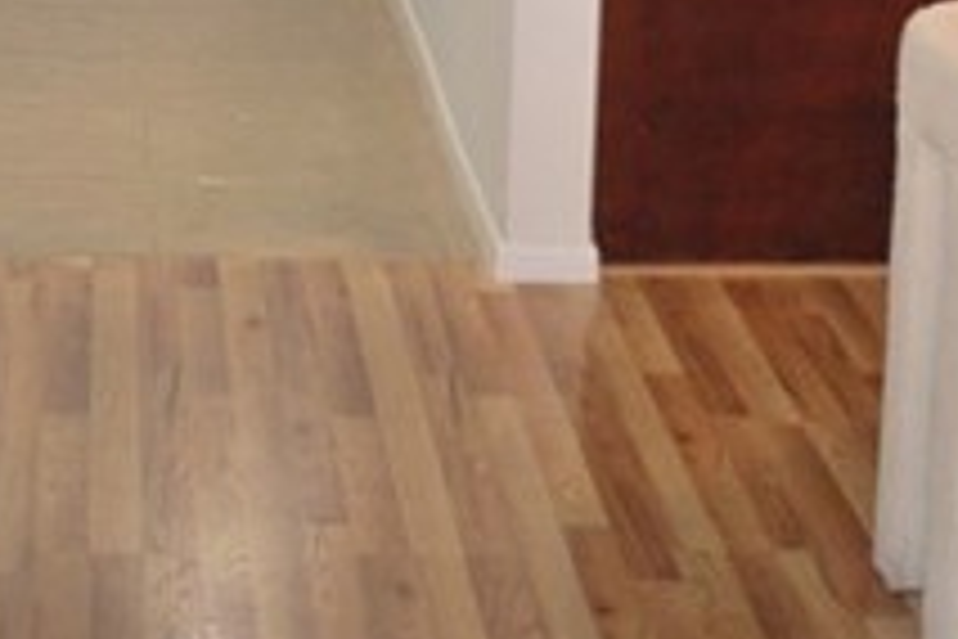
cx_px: 517
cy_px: -299
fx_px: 3459
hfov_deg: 15.8
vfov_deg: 10.2
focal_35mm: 130
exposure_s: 1/60
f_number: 3.5
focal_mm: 18
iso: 200
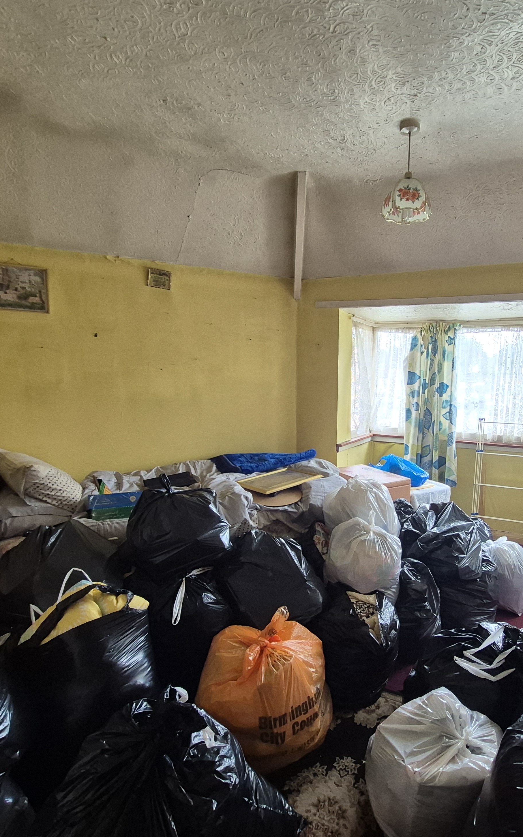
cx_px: 317
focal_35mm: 19
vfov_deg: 88.0
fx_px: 433
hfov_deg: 61.6
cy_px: 426
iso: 160
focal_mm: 1.74
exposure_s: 1/50
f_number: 2.2
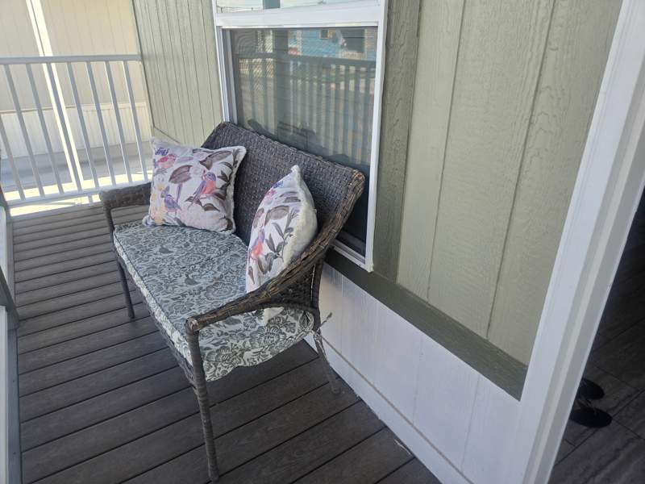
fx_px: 429
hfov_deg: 73.9
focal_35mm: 23
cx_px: 322
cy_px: 242
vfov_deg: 58.9
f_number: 1.8
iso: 25
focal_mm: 5.4
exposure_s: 1/337
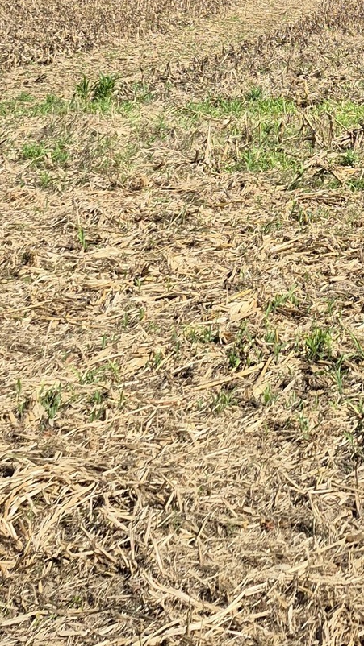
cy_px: 33
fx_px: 1236
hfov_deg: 15.9
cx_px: 473
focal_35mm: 72
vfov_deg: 28.0
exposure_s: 1/1604
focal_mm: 5.4
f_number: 1.8
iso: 25
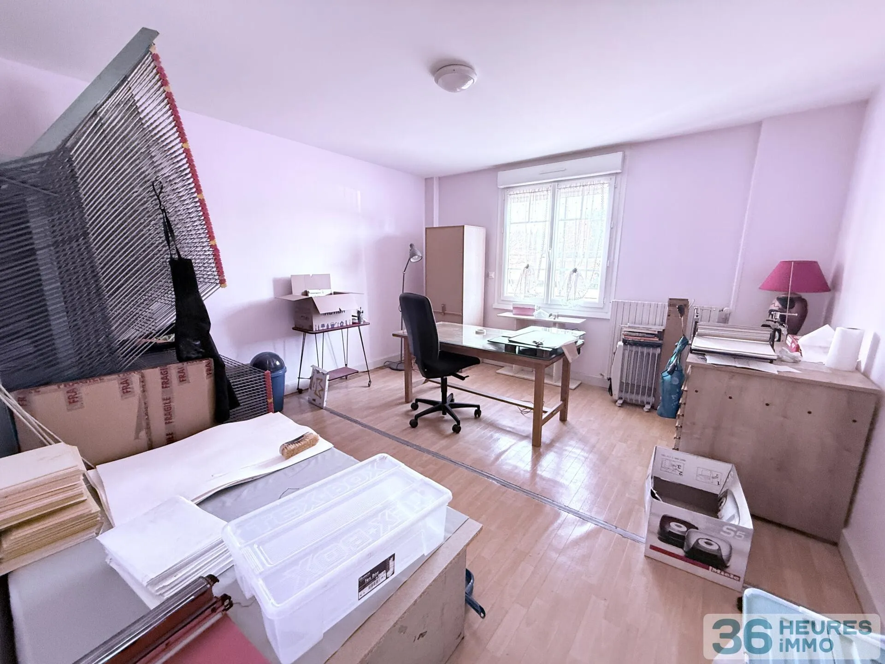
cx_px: 442
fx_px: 358
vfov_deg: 85.7
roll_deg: -0.3
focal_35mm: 14
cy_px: 332
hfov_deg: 102.1
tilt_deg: -10.7
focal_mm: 2.22
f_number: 2.2
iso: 400
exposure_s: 1/60
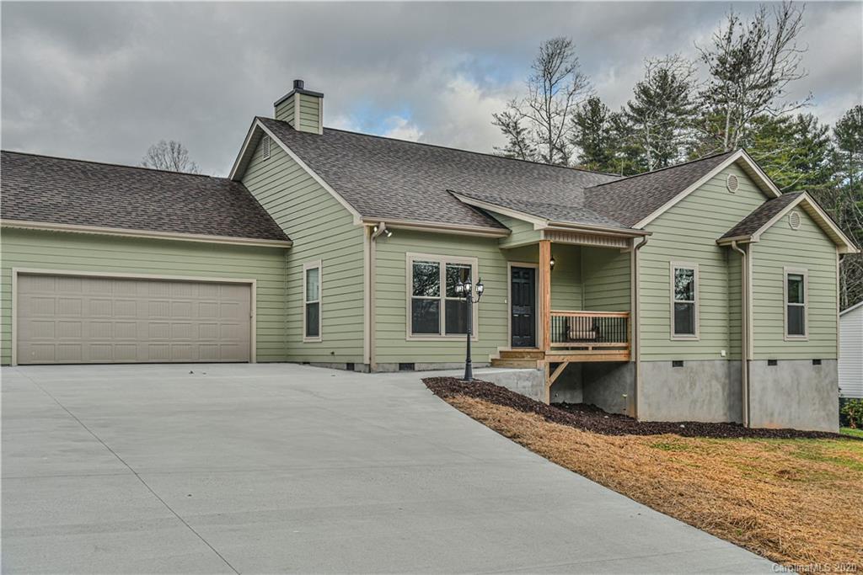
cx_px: 432
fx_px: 767
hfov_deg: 58.7
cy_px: 288
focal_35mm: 32
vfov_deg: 41.1
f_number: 7.1
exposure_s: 1/200
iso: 400
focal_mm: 32
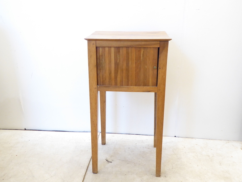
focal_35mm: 36
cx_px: 121
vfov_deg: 39.7
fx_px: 252
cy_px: 91
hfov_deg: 51.4
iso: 400
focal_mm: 6.3
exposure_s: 1/5
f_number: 3.7
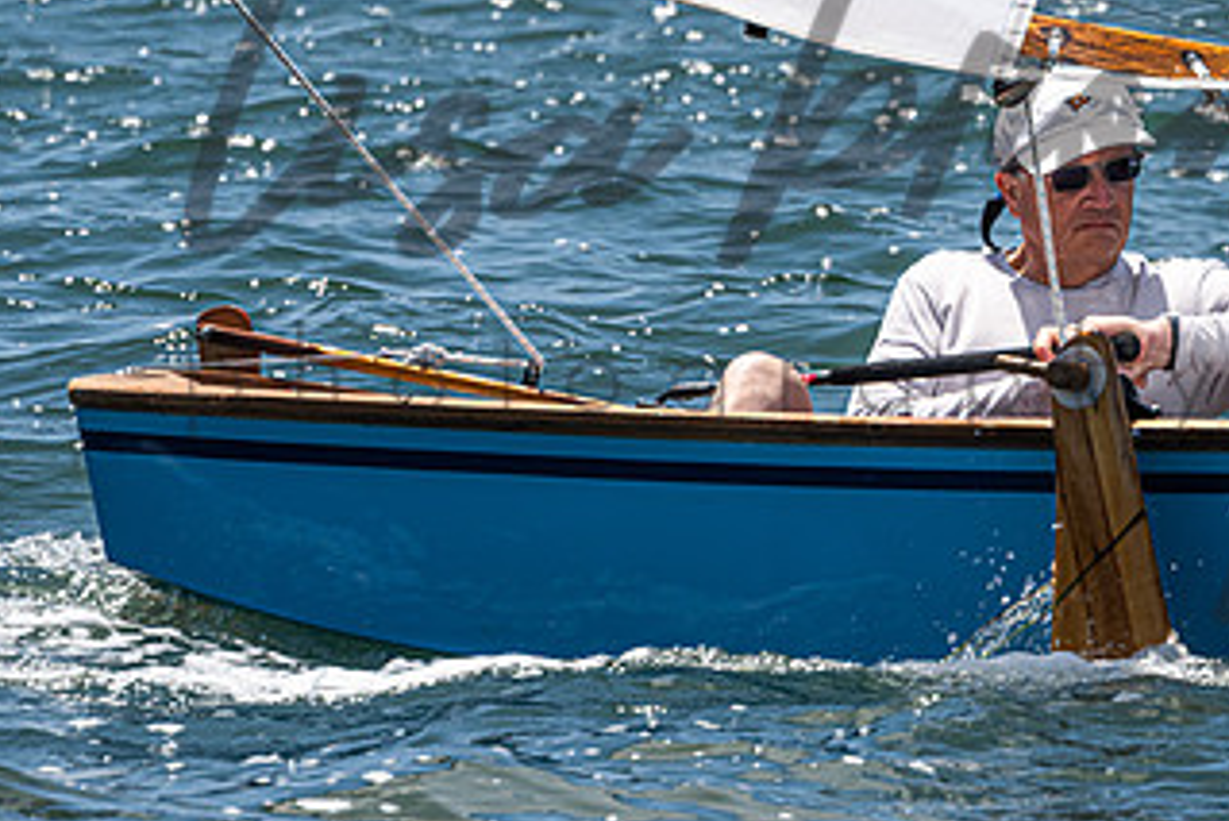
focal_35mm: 794
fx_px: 27117
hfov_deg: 2.6
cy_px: 159
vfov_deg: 1.7
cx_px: 1146
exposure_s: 1/640
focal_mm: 400
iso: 400
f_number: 11
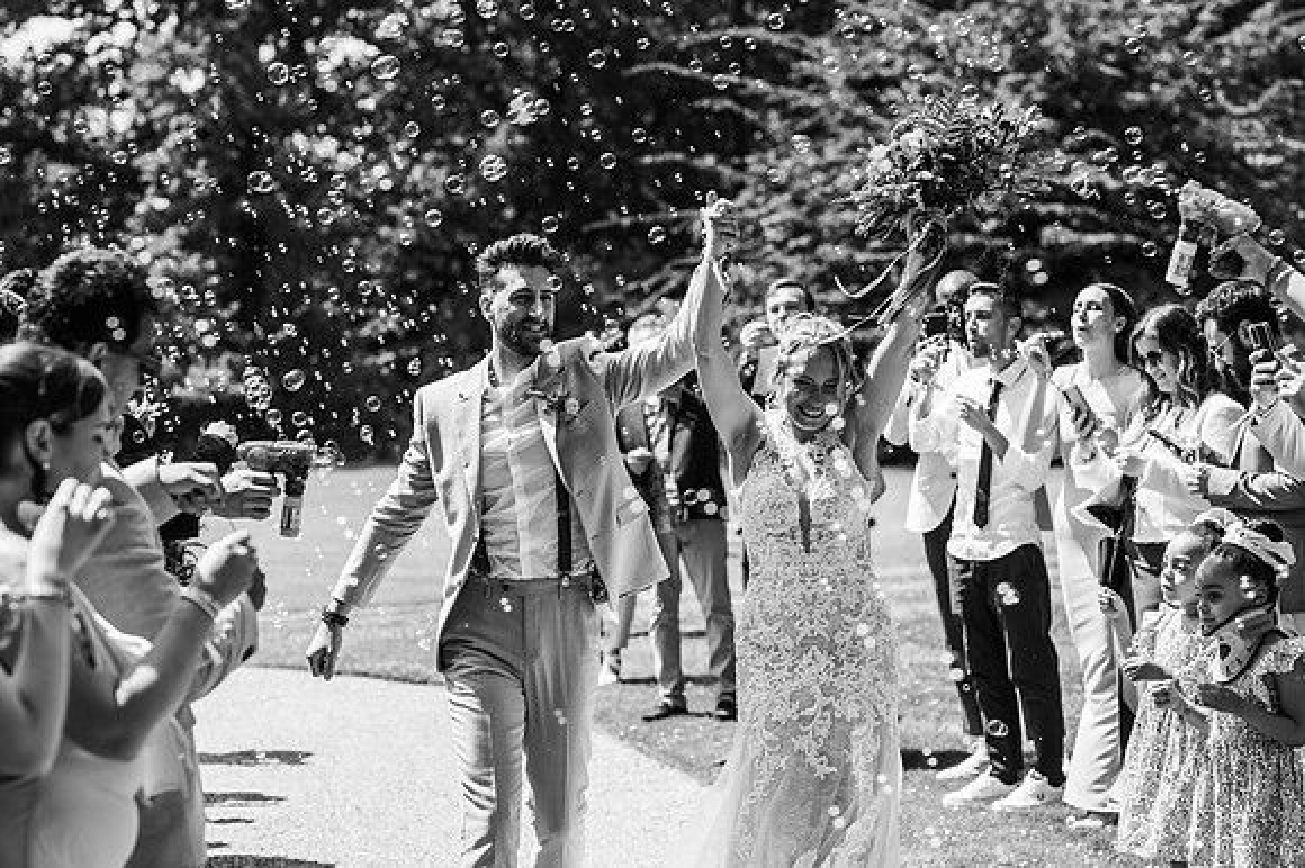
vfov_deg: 15.7
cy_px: 423
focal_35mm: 87
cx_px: 636
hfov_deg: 23.4
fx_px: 3157
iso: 100
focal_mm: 85
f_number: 4
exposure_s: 1/800
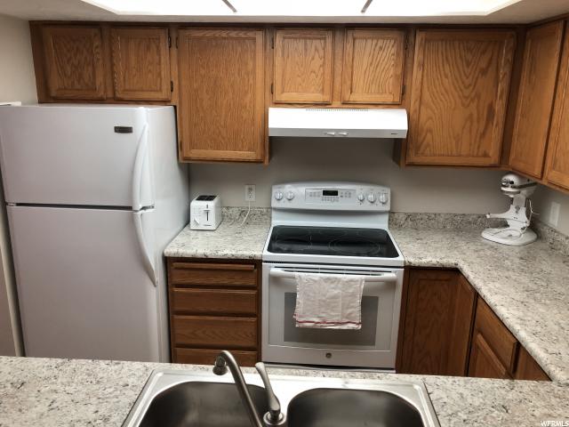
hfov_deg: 63.4
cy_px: 214
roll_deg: -0.7
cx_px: 284
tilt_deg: -15.1
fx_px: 460
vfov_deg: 49.7
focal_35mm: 28
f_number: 1.8
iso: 40
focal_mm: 3.99
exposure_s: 1/30
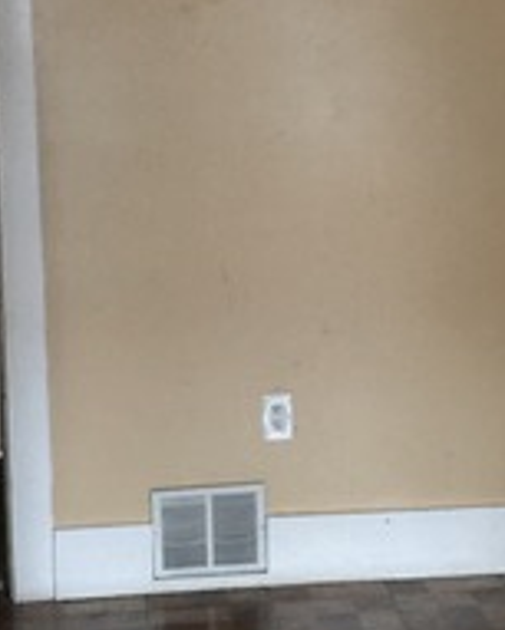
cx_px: 403
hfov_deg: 16.1
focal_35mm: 95
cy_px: 251
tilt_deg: -8.4
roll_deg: +1.8
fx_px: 1773
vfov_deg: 20.1
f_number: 2.2
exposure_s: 1/8
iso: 125
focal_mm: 4.15
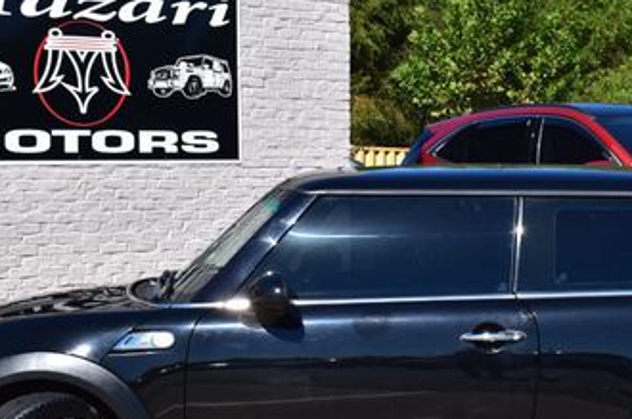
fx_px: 1788
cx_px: 406
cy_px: 258
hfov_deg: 20.0
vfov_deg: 13.4
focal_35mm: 102
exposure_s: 1/500
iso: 400
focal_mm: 35
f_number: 11
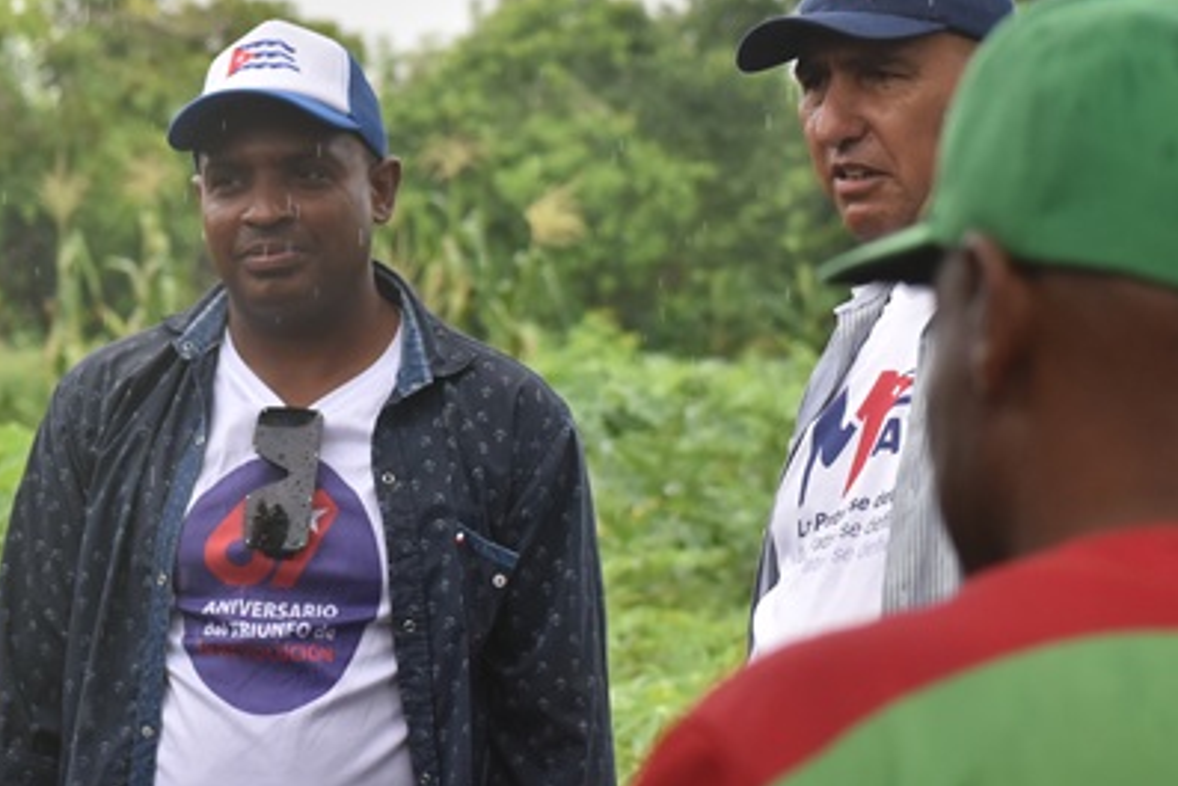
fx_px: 6023
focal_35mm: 184
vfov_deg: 7.5
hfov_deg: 11.1
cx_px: 193
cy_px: 371
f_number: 5.6
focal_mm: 70
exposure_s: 1/500
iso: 400
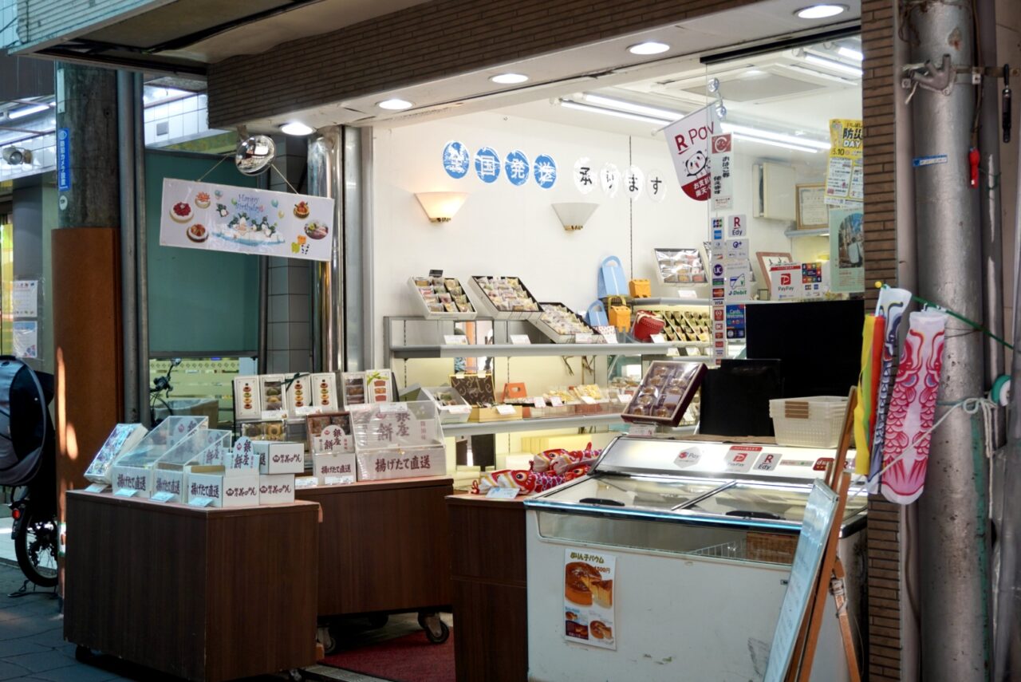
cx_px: 510
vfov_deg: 30.9
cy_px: 341
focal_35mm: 44
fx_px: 1234
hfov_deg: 44.9
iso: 125
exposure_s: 1/60
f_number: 5
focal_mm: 29
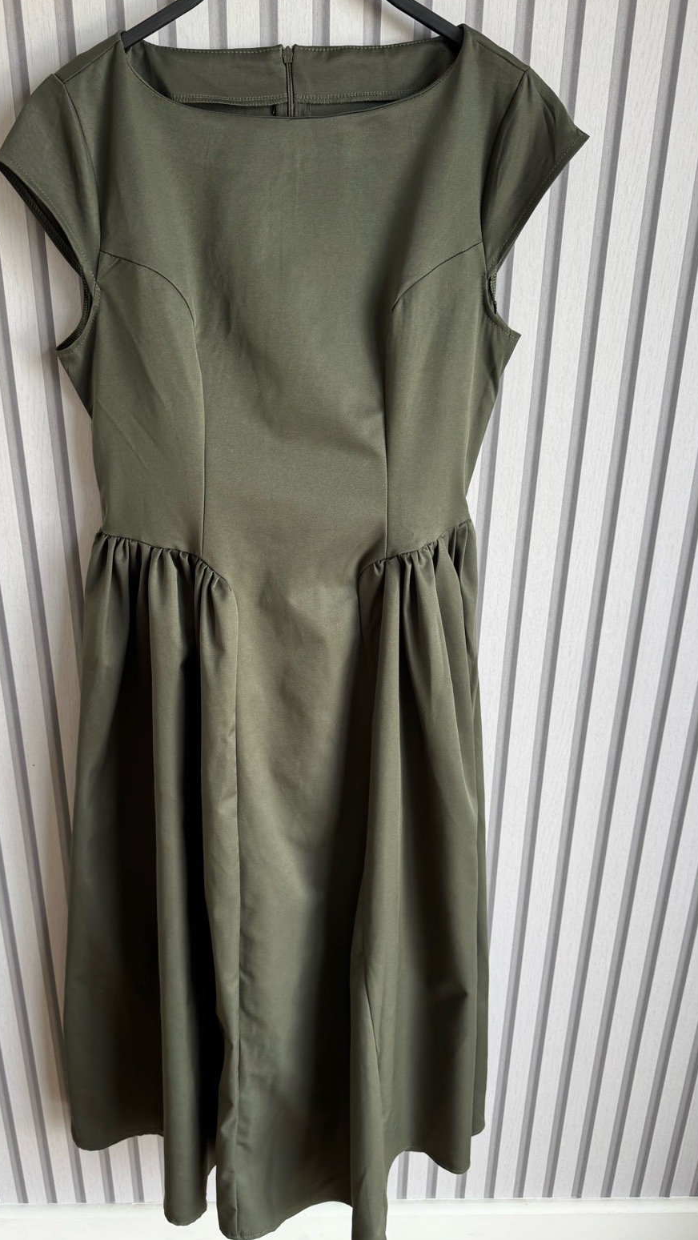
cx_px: 279
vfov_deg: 69.8
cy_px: 636
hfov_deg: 42.7
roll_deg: -0.1
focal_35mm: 27
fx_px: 888
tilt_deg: -21.9
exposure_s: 1/121
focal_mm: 6.76
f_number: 1.78
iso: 80
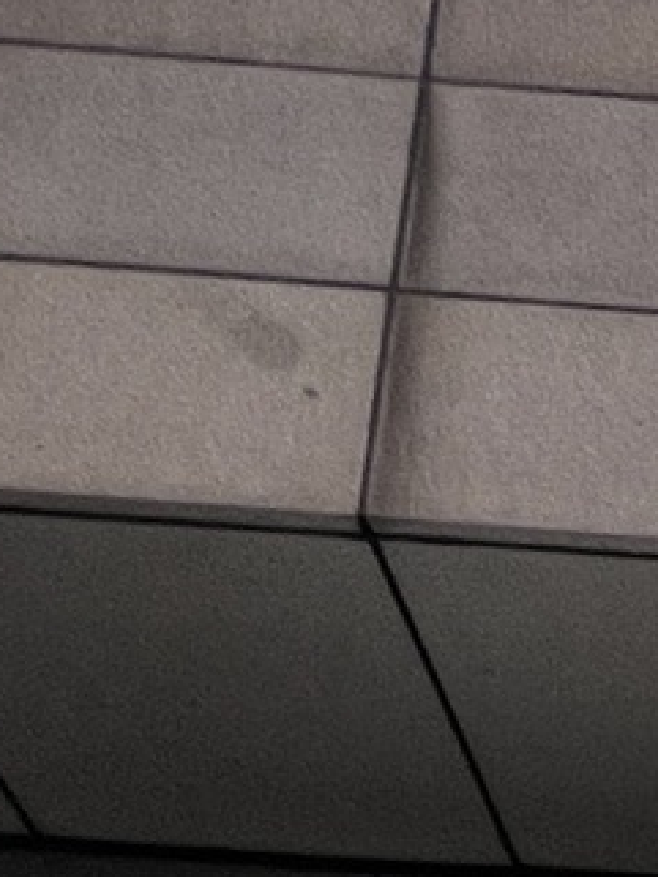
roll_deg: +0.8
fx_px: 2052
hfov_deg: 13.2
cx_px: 1614
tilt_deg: +12.4
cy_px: 2533
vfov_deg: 12.1
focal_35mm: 81
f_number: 1.8
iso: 32
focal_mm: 1.57
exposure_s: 1/149
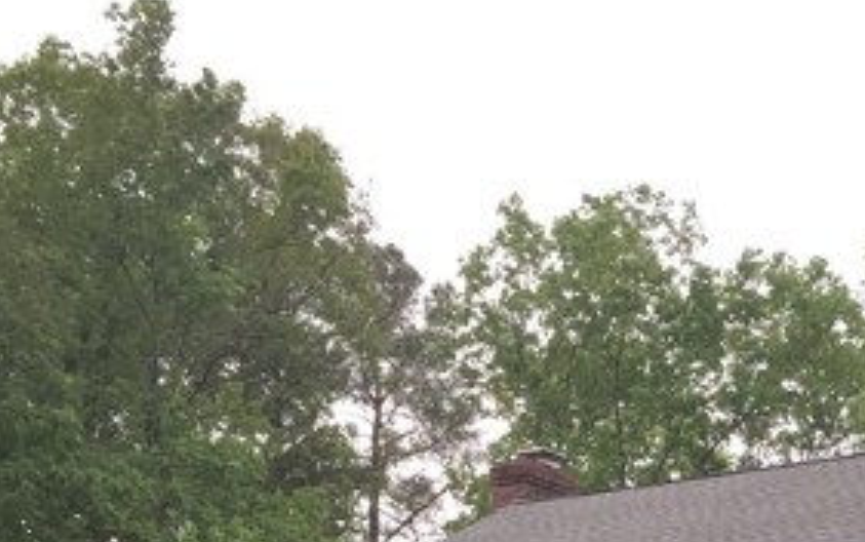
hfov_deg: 23.8
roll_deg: -1.0
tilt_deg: +0.3
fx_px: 1981
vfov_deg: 13.5
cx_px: 825
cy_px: 1066
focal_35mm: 84
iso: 32
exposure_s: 1/324
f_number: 2.2
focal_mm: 4.15
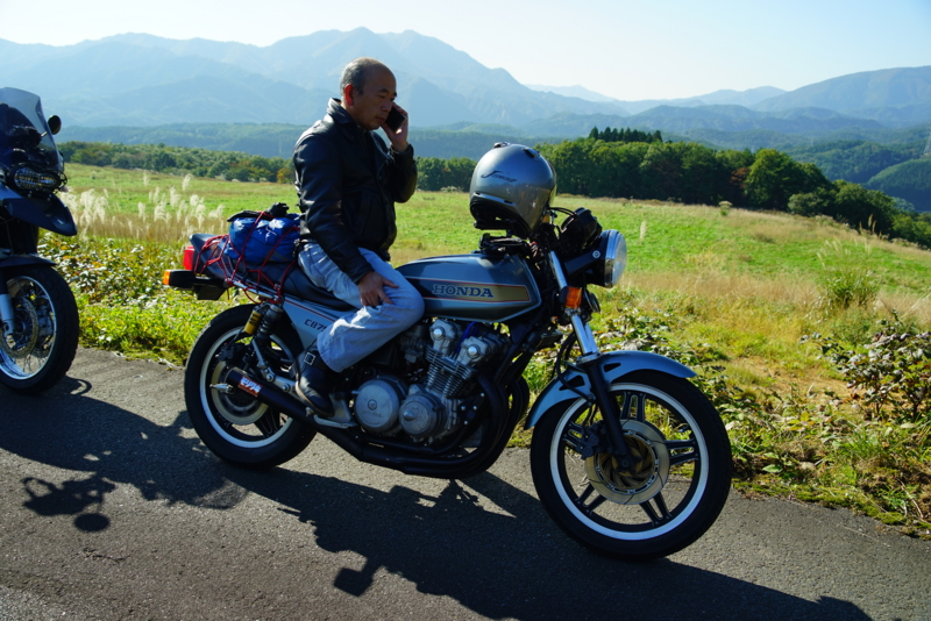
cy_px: 310
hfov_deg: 60.3
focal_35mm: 31
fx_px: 802
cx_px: 466
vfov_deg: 42.4
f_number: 5.6
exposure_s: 1/125
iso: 100
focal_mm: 31
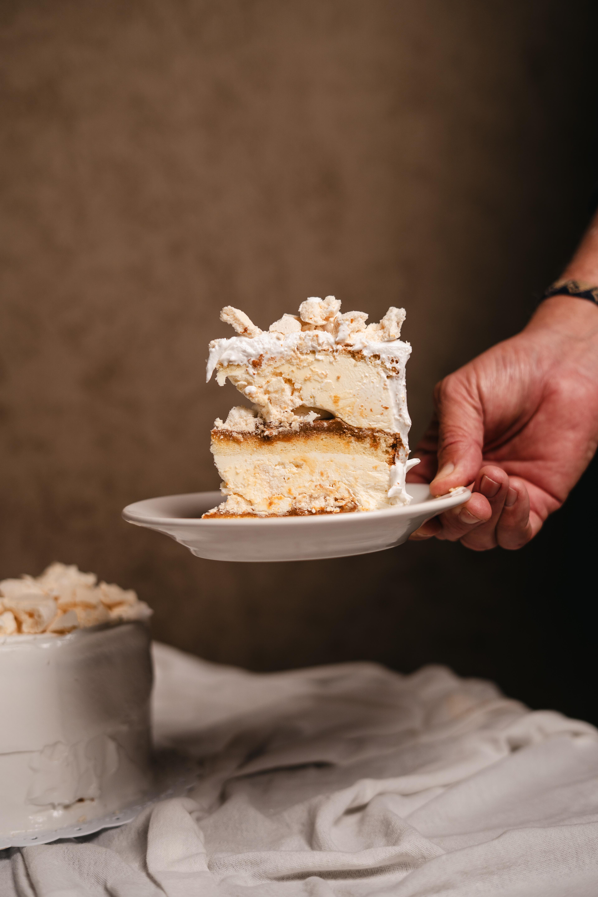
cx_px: 299
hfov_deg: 27.0
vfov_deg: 39.6
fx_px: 1246
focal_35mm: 50
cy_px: 448
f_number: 2.5
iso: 125
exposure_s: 1/320
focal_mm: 50
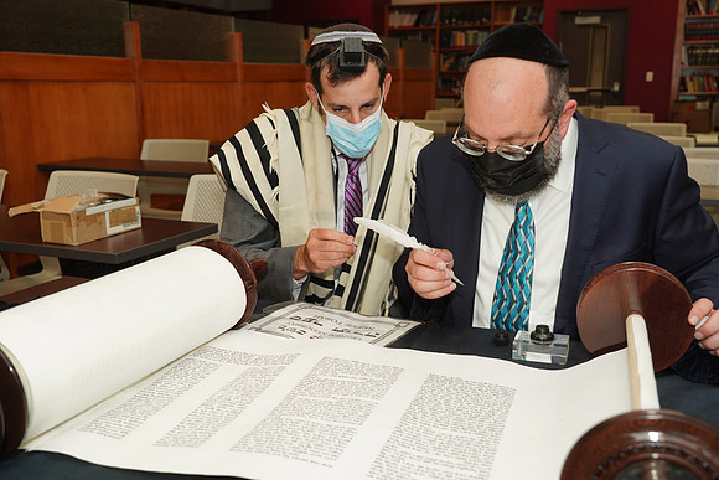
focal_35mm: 37
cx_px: 360
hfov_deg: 51.9
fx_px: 739
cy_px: 240
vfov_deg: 36.0
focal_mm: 37
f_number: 5.6
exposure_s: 1/80
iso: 320
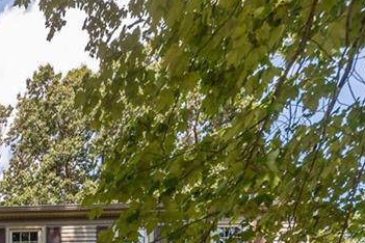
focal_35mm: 35
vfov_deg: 28.5
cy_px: 341
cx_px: -72
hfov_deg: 39.5
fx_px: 355
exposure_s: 1/50
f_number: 10
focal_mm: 12
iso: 80
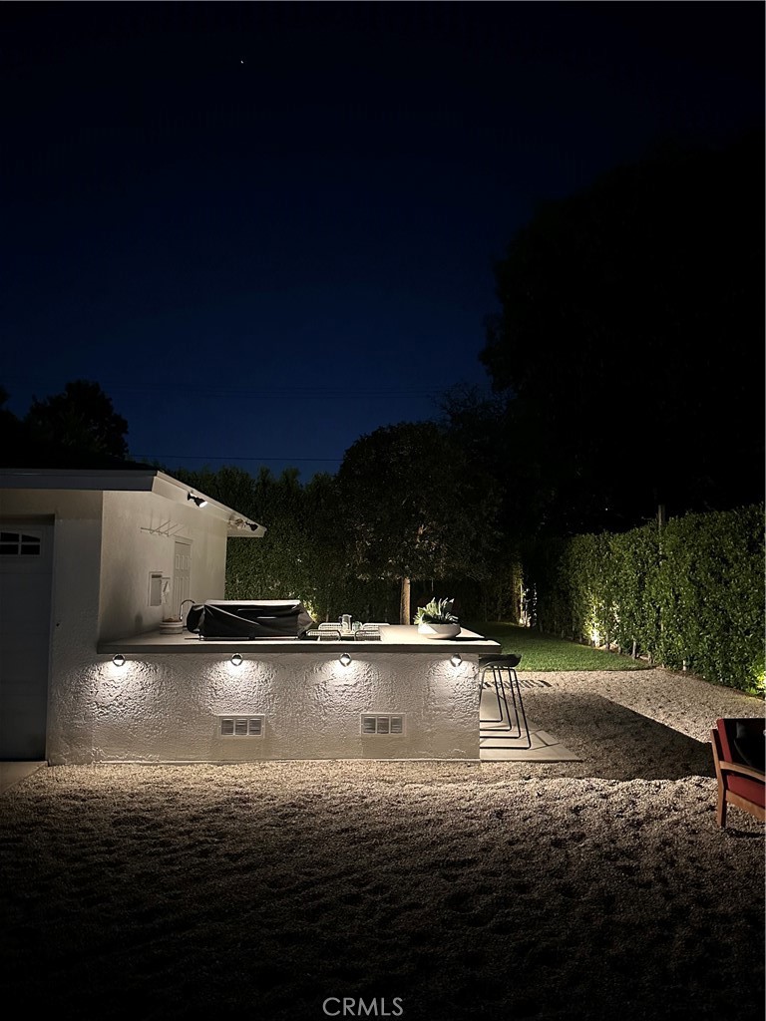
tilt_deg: +5.9
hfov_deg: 56.8
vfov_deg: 71.6
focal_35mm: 24
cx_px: 383
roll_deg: -0.7
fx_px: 708
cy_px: 510
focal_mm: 6.86
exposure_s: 1/15
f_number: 1.78
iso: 2500
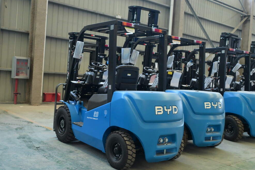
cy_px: 85
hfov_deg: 49.6
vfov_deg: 34.2
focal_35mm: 39
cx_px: 125
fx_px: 276
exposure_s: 1/320
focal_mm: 24
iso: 3200
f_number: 4
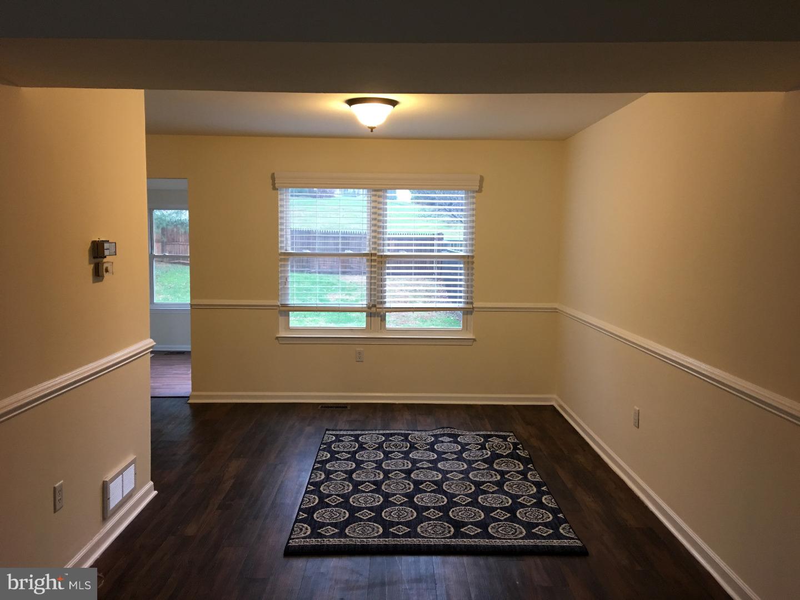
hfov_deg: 61.7
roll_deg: -1.4
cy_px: 300
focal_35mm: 29
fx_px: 670
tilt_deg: -4.2
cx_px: 400
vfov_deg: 48.2
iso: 64
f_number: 2.2
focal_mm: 4.15
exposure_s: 1/15
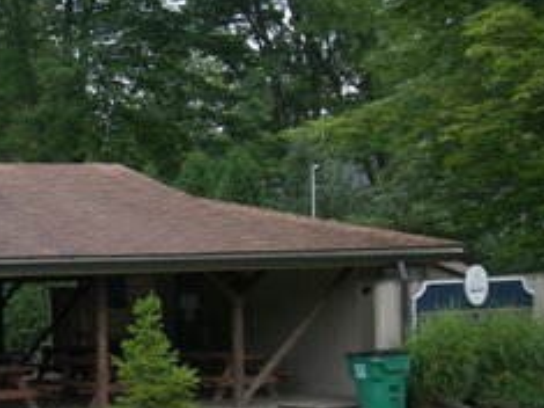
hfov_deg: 18.7
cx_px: -148
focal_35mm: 98
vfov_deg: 15.0
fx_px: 1539
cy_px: 345
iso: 50
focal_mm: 7.7
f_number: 3.2
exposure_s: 1/125
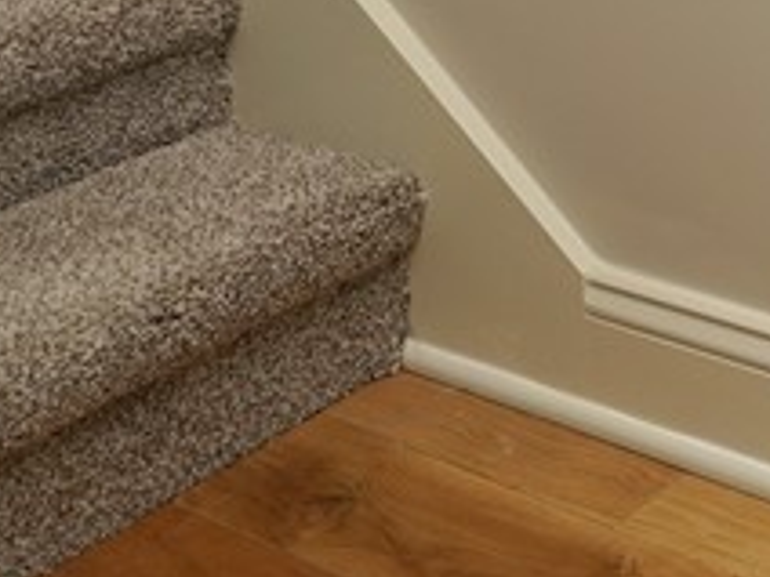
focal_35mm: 76
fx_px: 1701
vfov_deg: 14.6
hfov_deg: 19.2
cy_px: -686
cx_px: 1395
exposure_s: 1/15
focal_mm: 15.5
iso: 400
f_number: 8
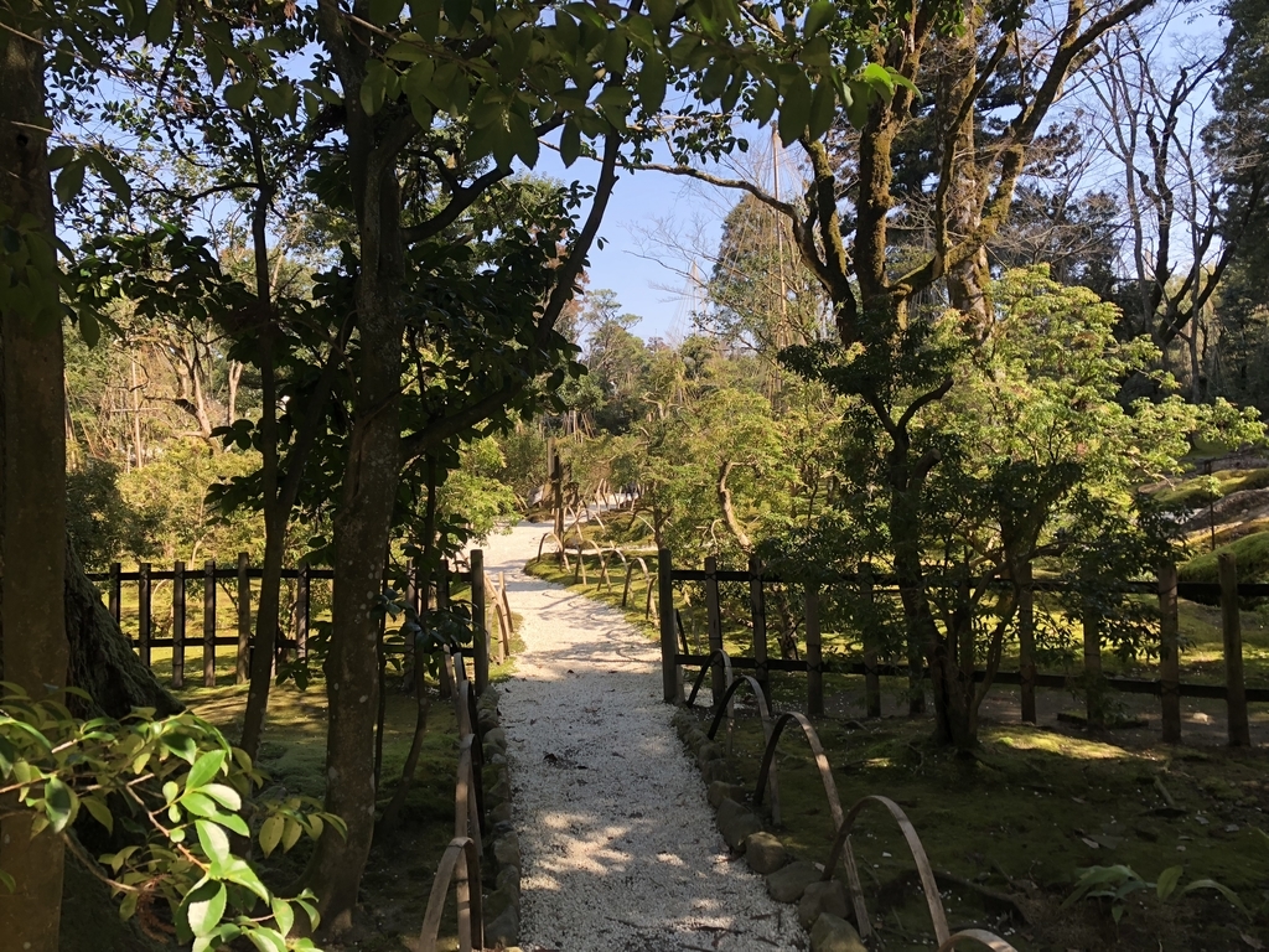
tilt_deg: -2.0
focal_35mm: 28
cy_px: 476
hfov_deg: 63.4
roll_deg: +2.8
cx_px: 634
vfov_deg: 49.7
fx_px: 1026
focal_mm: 3.99
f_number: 1.8
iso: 20
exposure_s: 1/333
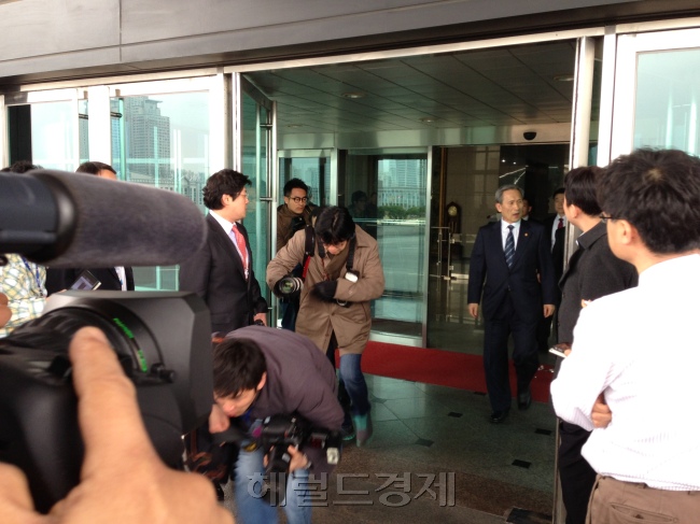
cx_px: 350
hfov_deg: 55.4
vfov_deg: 42.9
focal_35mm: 33
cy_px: 262
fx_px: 667
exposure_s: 1/60
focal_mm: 4.13
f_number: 2.4
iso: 64
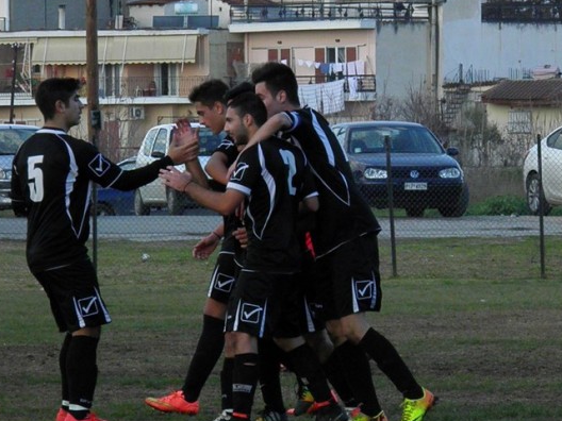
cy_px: 238
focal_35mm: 359
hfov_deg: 5.5
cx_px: 276
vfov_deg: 4.1
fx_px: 5828
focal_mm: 51.5
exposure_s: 1/800
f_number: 6
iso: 500
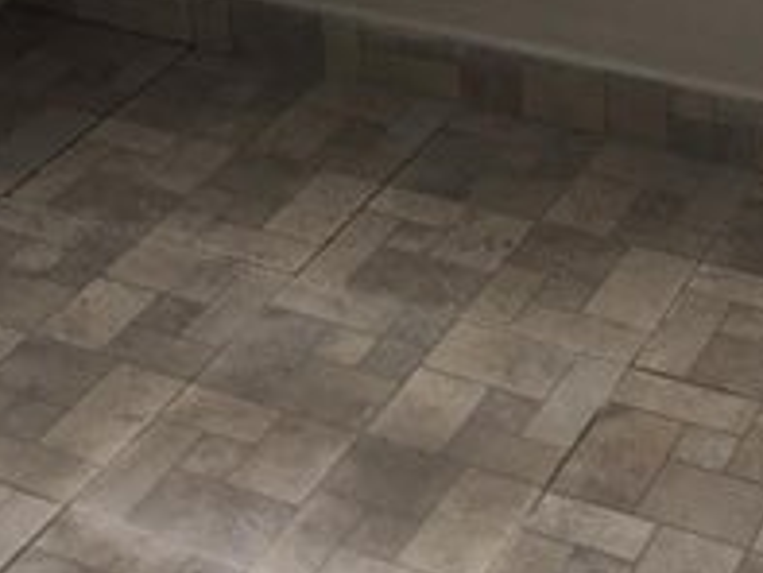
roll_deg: +1.3
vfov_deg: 14.7
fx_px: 2073
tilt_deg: -17.5
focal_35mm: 94
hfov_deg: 20.7
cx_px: 542
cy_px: -275
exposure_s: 1/120
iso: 40
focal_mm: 4.15
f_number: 2.2
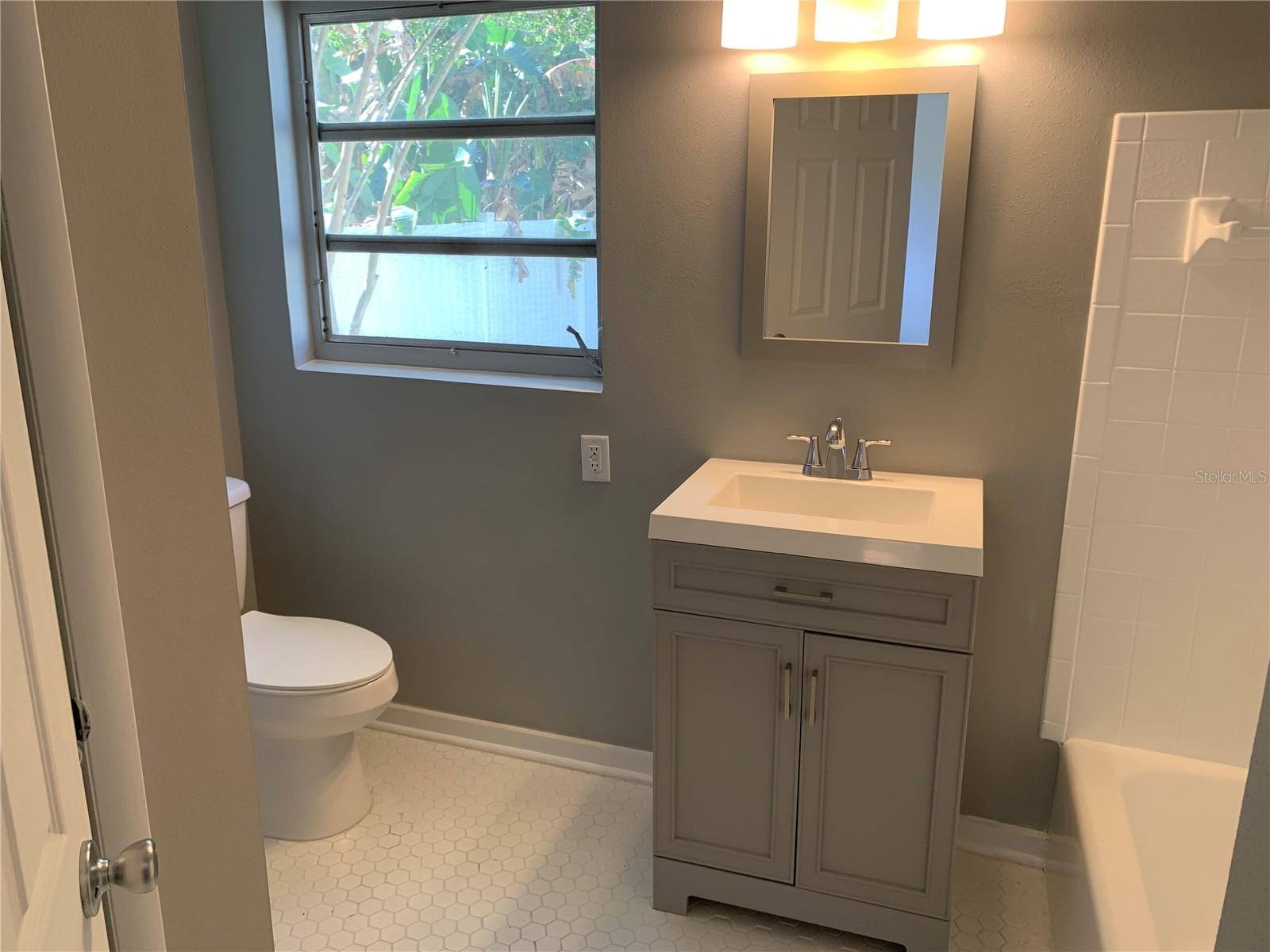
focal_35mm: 26
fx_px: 954
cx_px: 635
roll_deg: +0.0
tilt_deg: -15.0
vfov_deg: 53.1
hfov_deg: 67.3
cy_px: 476
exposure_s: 1/60
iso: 50
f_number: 1.8
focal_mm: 4.25
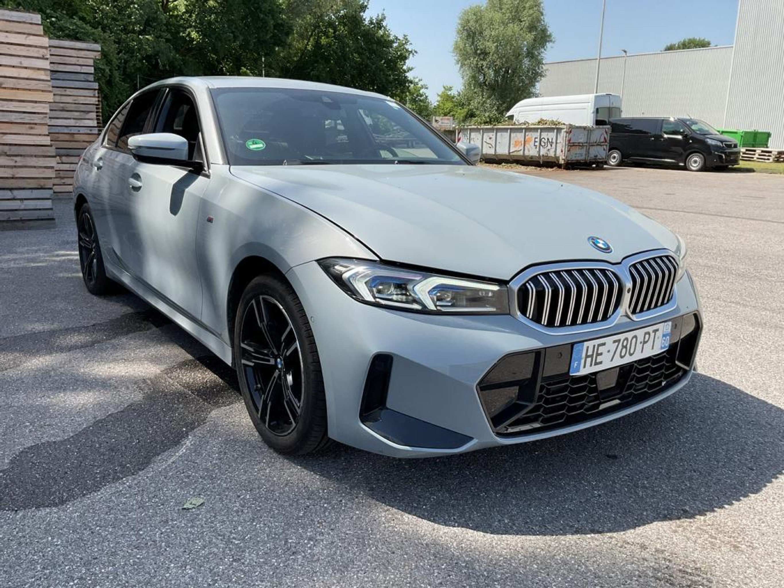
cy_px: 294
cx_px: 392
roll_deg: -3.3
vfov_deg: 48.2
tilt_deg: -14.5
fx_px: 657
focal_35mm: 29
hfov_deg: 61.7
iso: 16
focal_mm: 3
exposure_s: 1/1121
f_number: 1.8
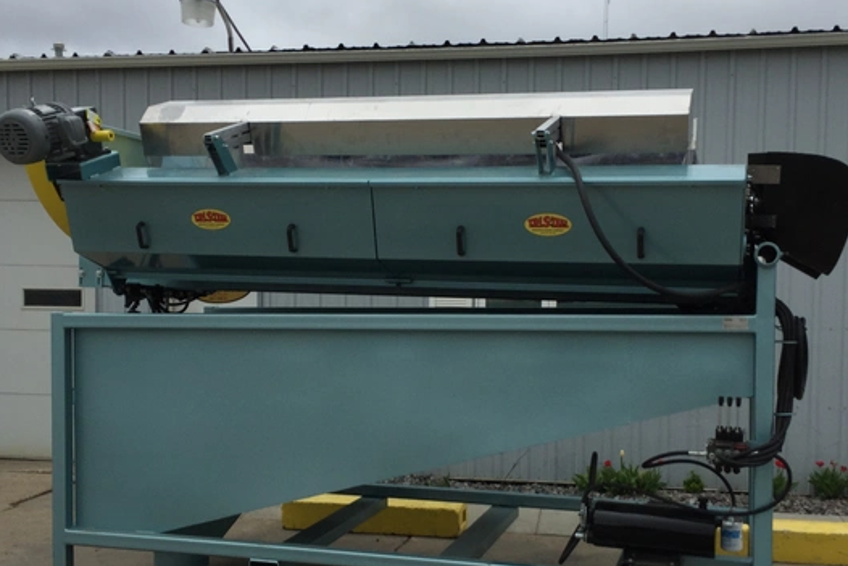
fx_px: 1013
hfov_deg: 45.4
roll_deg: -1.3
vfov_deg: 31.2
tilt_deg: -2.3
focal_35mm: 43
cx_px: 448
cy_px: 325
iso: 32
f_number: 2.2
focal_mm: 4.15
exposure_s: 1/3597
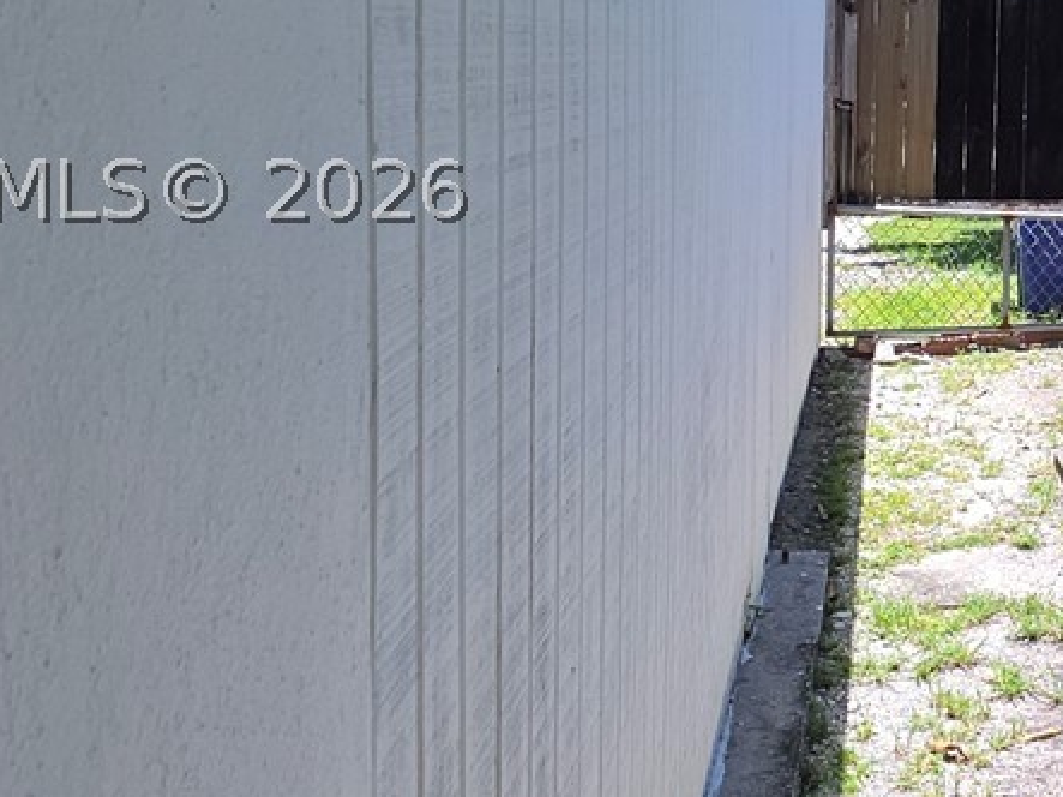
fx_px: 1443
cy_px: 190
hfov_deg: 34.3
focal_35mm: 47
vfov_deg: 30.3
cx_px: 1202
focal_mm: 2.2
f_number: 1.9
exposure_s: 1/301
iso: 16
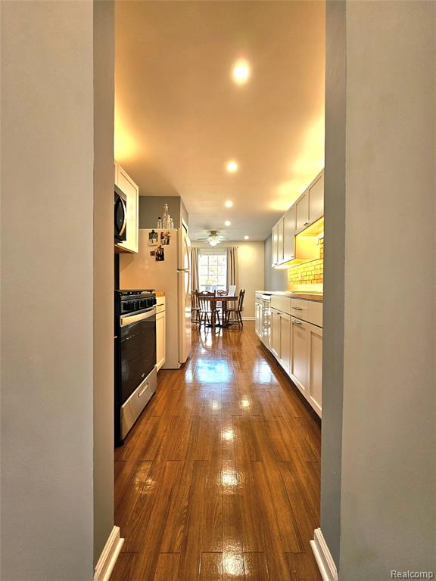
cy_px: 290
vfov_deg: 106.2
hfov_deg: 89.9
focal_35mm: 13
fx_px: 218
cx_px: 218
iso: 125
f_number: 2.2
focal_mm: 2.2
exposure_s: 1/60.2
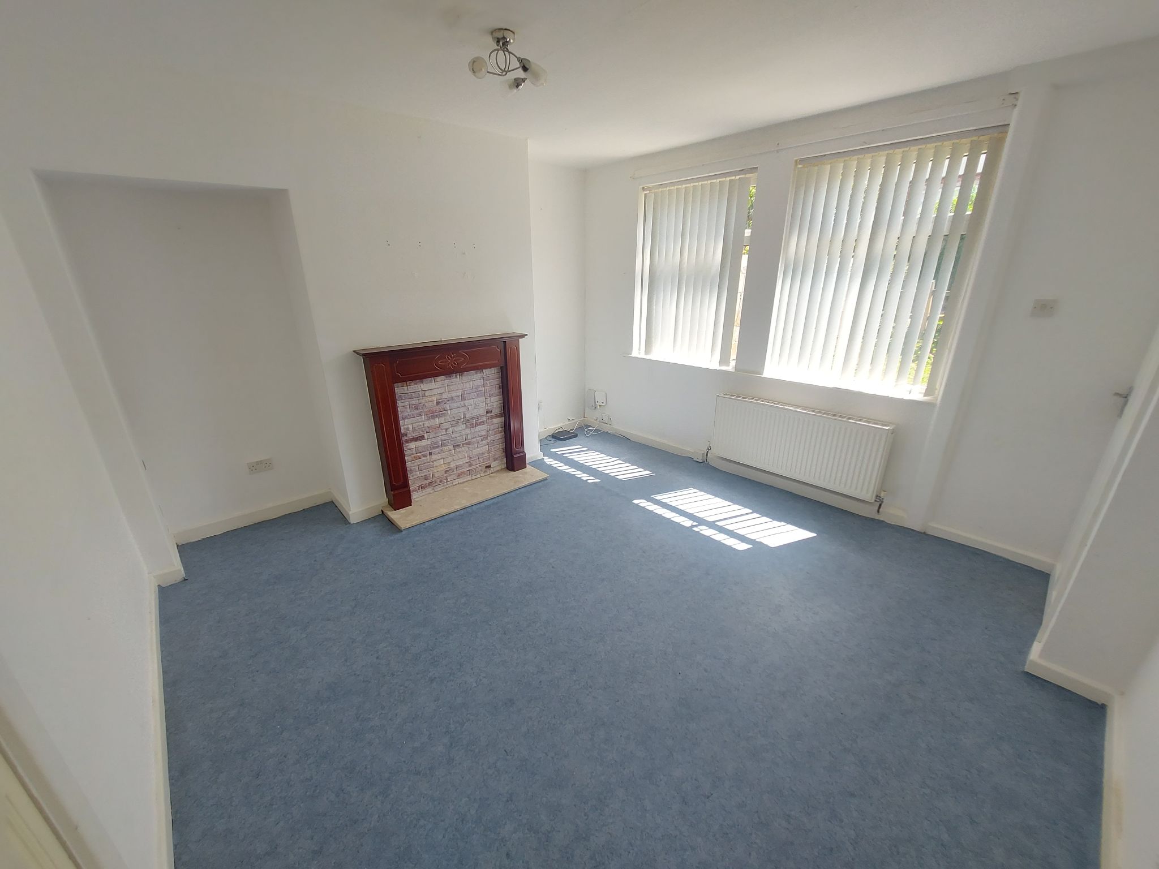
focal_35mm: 13
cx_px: 580
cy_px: 434
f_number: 2.2
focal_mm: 1.74
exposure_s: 1/100
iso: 80
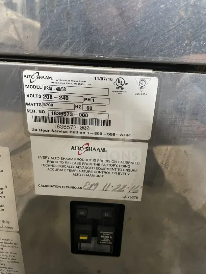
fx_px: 206
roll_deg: -2.2
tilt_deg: -21.7
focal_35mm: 26
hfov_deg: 53.1
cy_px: 137
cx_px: 103
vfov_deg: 67.3
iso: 640
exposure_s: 1/40
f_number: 1.6
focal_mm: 4.2
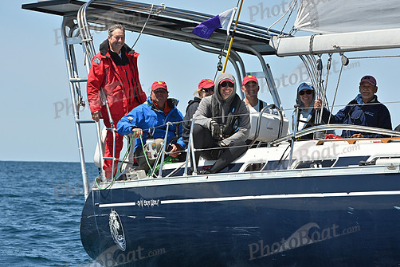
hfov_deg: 9.9
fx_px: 2312
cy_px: 128
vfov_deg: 6.6
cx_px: 207
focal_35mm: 208
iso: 320
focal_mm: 180
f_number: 9
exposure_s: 1/1000
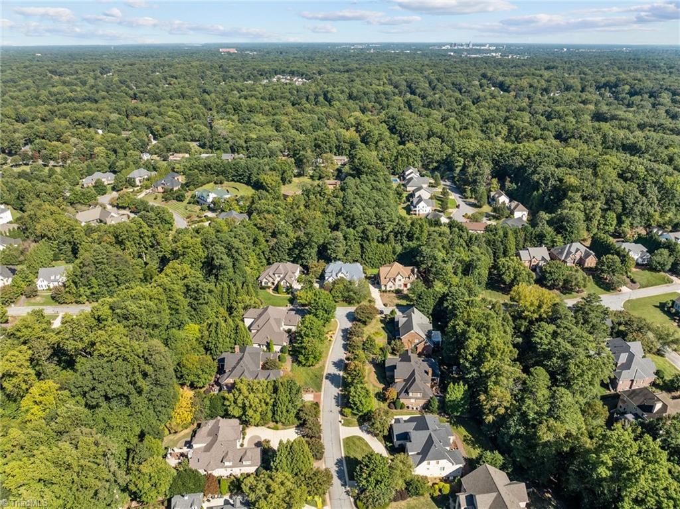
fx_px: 471
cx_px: 340
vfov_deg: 56.7
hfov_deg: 71.6
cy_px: 254
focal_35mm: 24
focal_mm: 12.29
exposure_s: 1/1250
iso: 100
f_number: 2.8
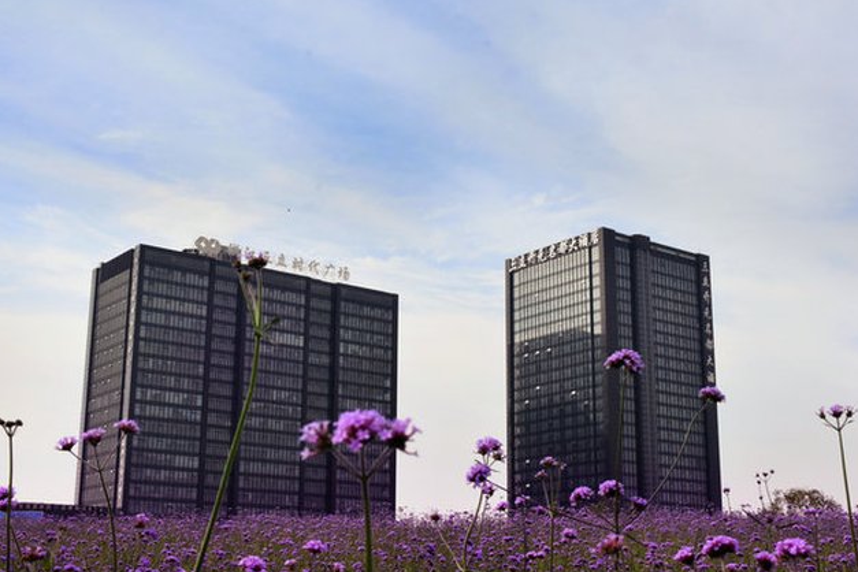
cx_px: 454
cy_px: 297
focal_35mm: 50
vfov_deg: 27.1
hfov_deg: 39.8
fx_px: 1185
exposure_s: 1/1000
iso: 1600
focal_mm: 23
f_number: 16
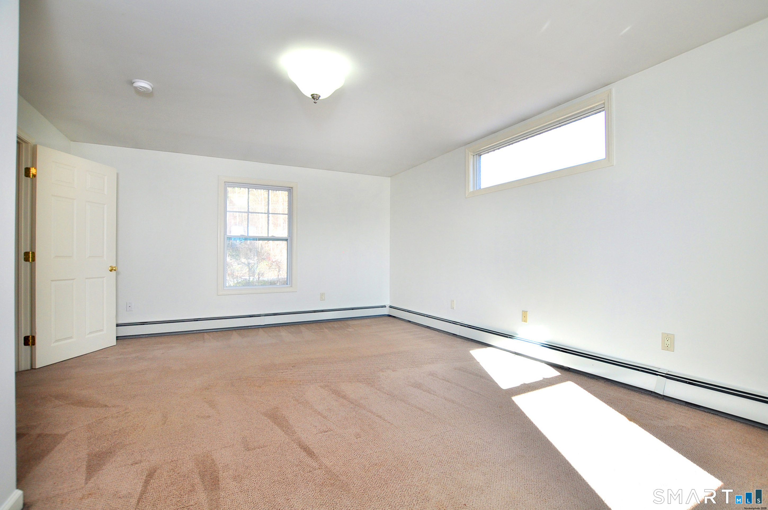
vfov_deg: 77.2
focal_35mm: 15
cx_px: 384
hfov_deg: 100.5
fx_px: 320
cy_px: 255
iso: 250
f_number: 5
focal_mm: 10
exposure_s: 1/125
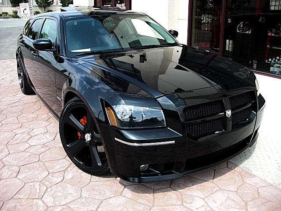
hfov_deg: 51.4
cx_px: 140
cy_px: 106
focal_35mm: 36
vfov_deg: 39.7
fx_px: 292
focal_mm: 6.3
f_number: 2.8
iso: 50
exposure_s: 1/400
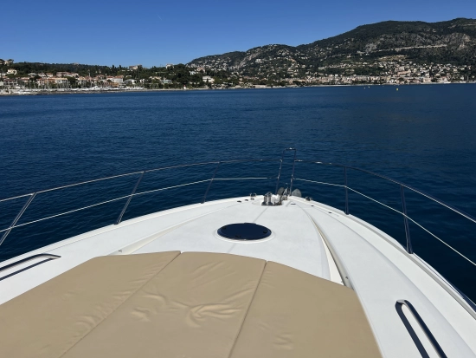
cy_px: 179
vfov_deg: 53.1
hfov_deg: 67.3
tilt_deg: -14.6
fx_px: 358
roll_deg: +0.0
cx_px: 238
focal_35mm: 26
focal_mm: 5.7
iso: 40
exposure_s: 1/16393
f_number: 1.5
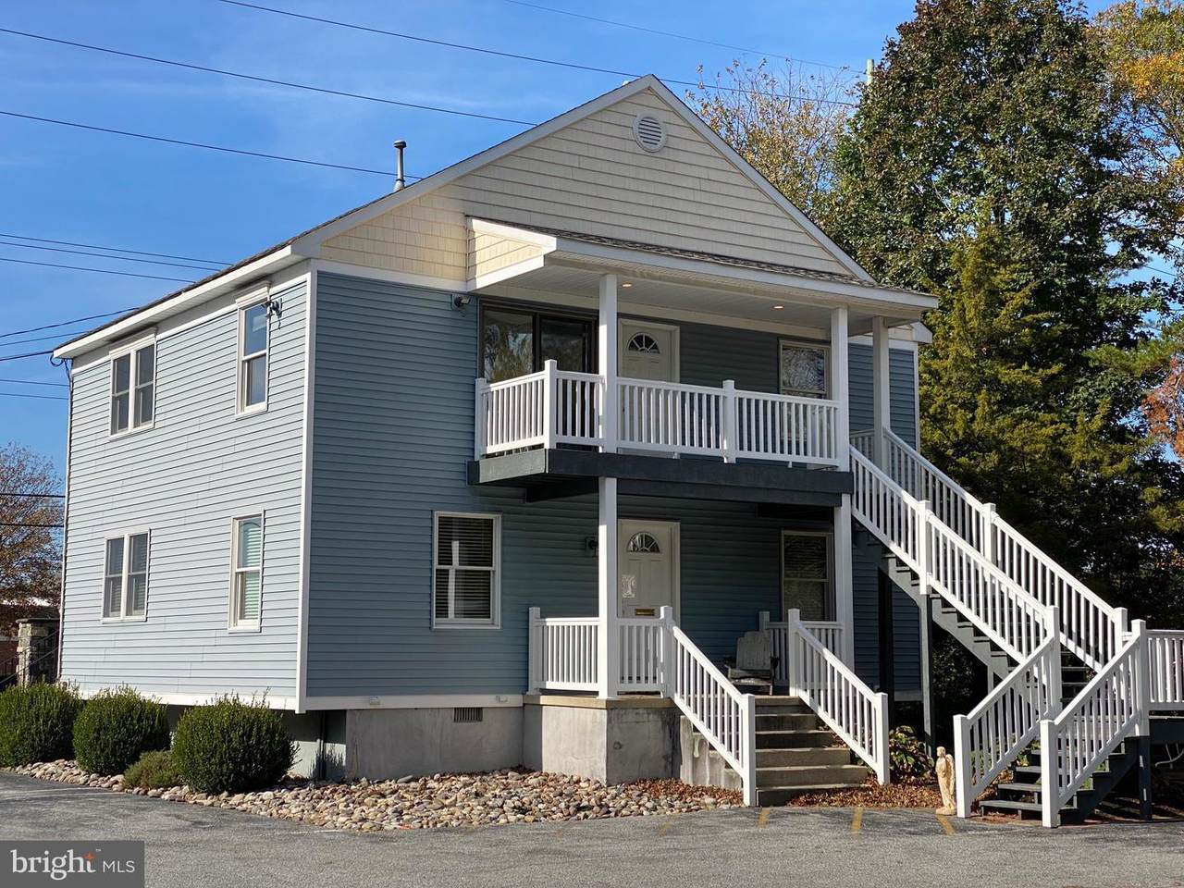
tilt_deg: +7.8
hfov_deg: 36.8
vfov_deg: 28.0
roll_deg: +0.0
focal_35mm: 52
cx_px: 592
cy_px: 444
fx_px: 1779
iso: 20
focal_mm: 6
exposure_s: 1/1453
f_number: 2
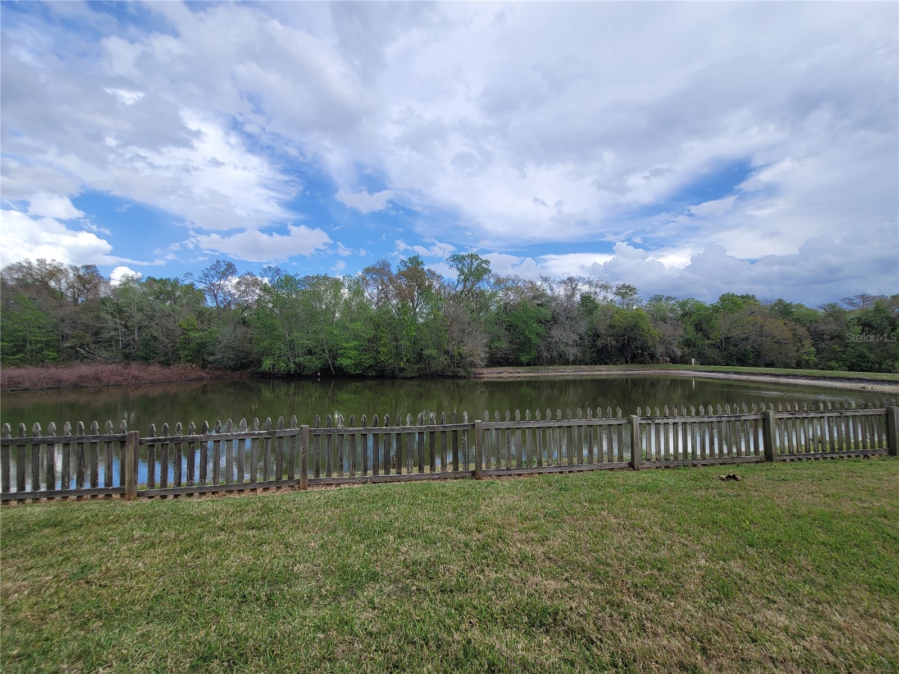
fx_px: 338
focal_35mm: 13
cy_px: 337
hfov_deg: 106.2
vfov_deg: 89.9
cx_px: 450
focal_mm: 2.2
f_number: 2.2
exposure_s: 1/1472
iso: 64
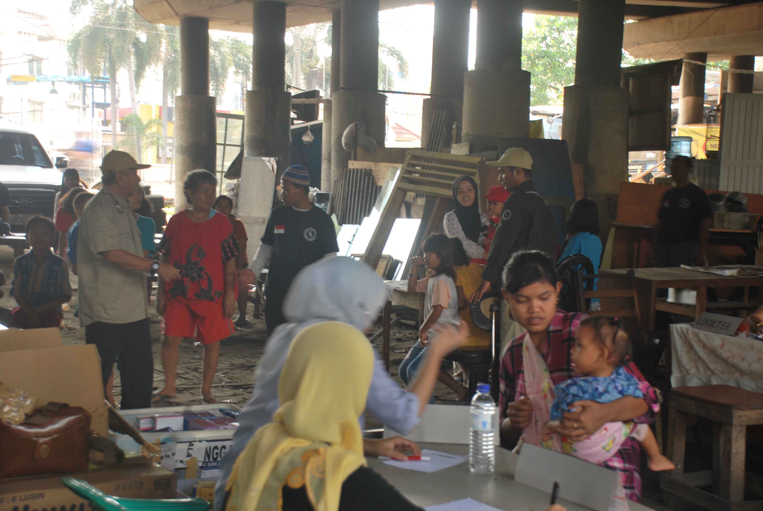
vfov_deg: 23.8
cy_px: 256
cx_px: 382
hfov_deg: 35.0
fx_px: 1210
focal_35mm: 57
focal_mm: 38
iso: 100
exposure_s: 1/25
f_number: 5
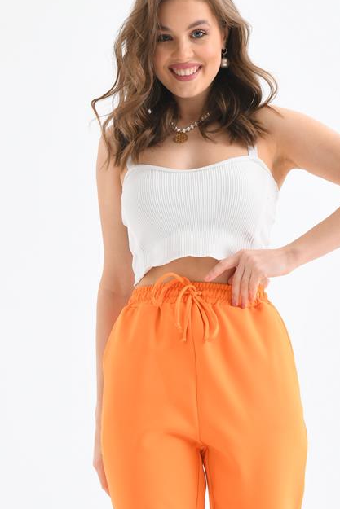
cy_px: 458
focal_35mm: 120
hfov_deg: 11.4
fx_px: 1699
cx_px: 192
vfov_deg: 16.8
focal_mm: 50
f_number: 6.3
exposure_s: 1/125
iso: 160
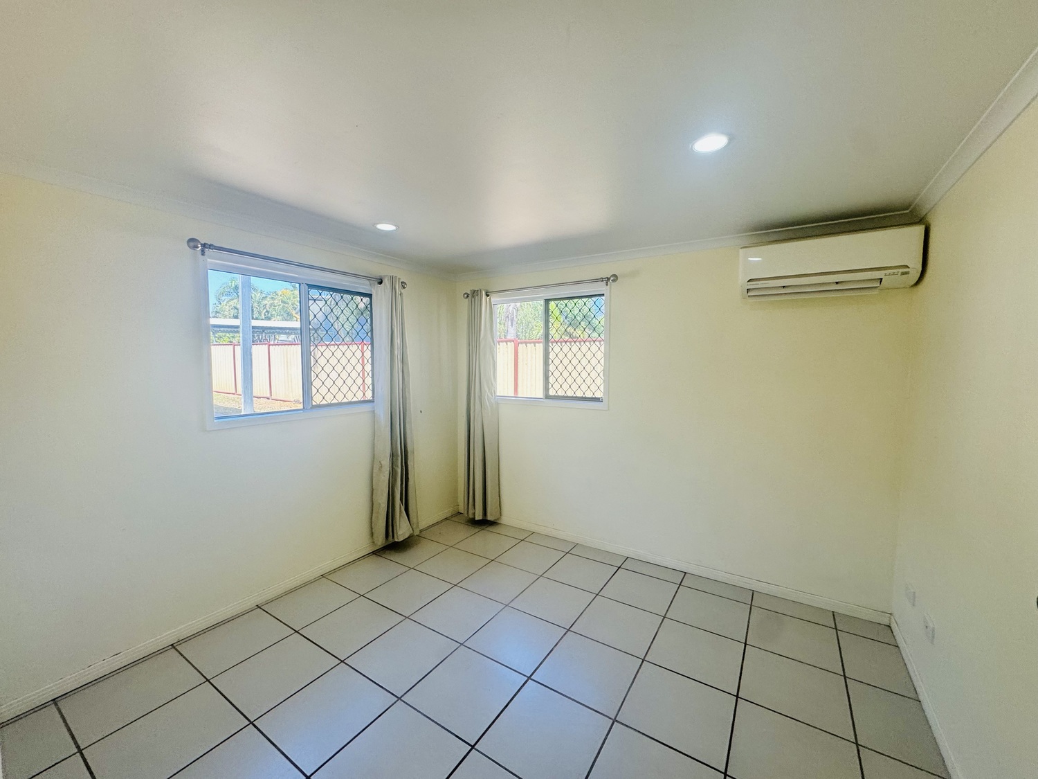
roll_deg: +0.2
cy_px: 390
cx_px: 519
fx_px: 420
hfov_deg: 102.1
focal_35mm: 14
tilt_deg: -4.7
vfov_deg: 85.7
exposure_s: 1/100
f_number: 2.2
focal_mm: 2.22
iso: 125
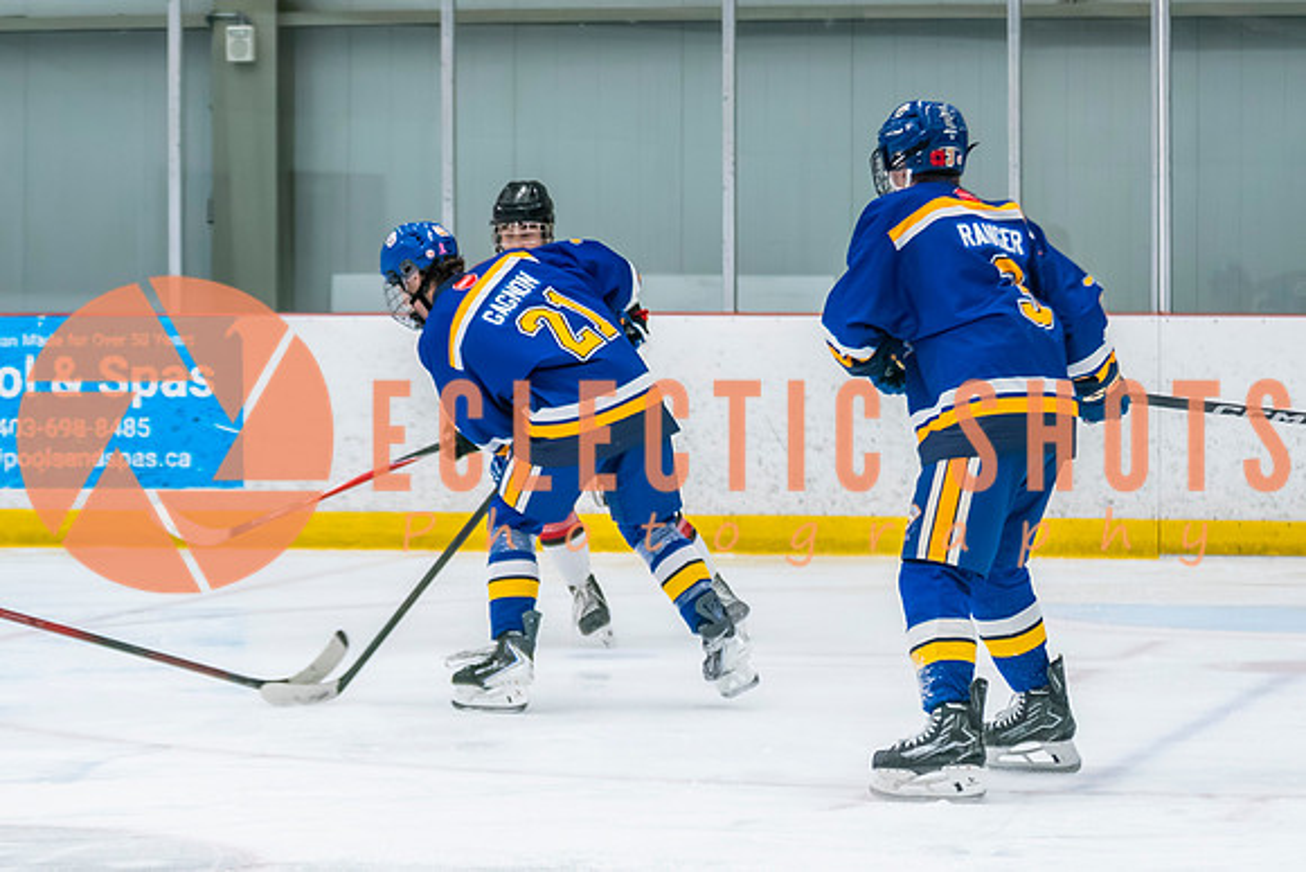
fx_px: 6303
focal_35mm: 174
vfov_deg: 7.9
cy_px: 519
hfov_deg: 11.8
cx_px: 522
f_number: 2.8
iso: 2000
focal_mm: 88
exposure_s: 1/640
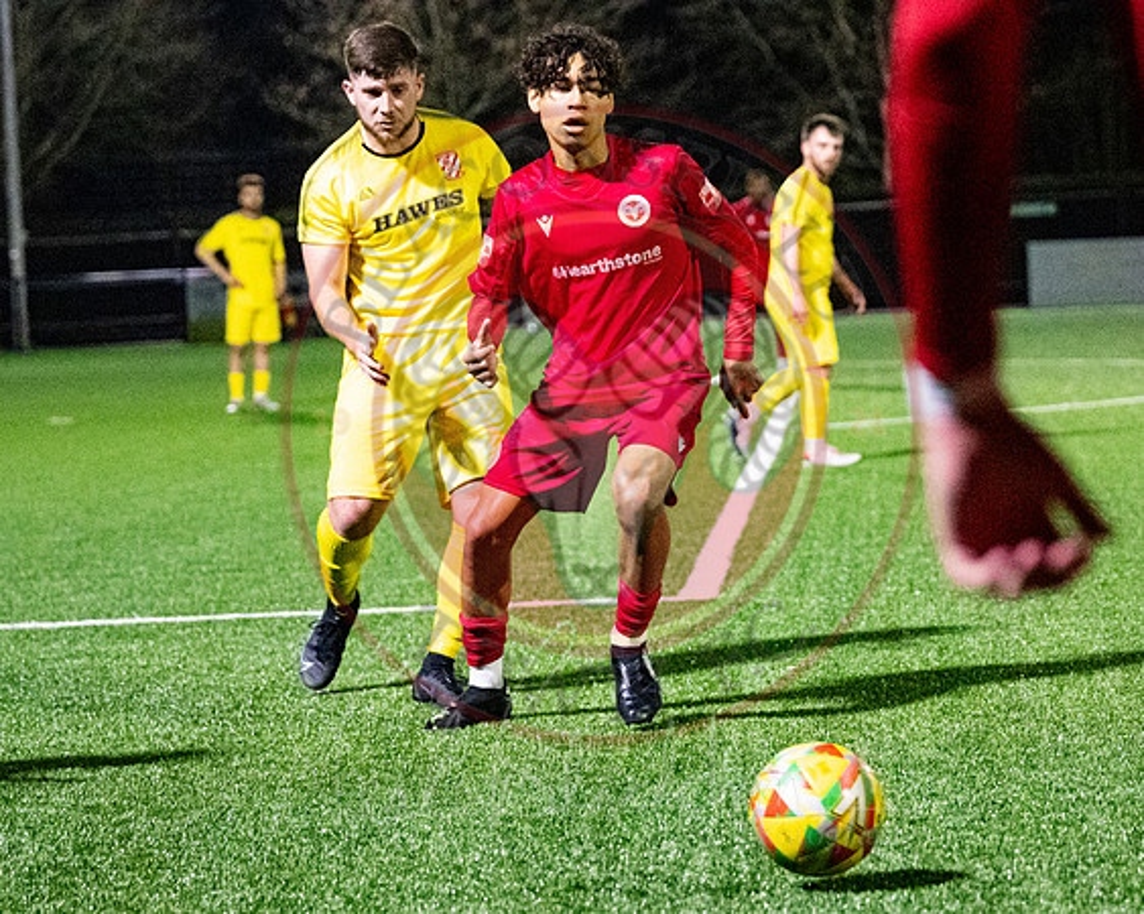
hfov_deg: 14.4
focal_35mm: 133
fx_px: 4513
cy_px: 496
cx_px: 733
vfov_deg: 11.6
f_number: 2.8
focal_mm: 72
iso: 8000
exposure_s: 1/1000
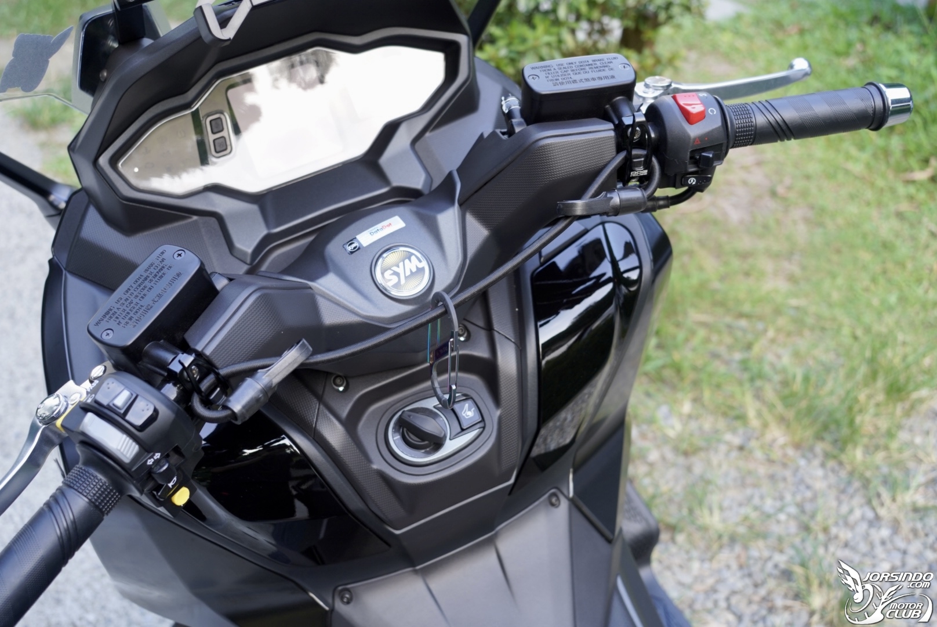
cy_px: 314
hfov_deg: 45.4
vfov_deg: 31.2
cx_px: 468
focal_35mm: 43
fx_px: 1120
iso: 320
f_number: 5.6
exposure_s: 1/60
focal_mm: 43
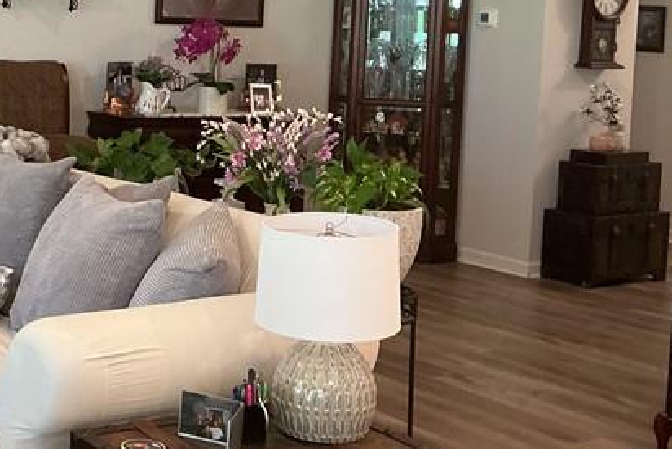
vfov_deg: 18.1
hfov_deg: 26.4
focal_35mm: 75
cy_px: 98
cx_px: 121
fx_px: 1400
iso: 125
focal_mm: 3
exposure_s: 1/60
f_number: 1.8
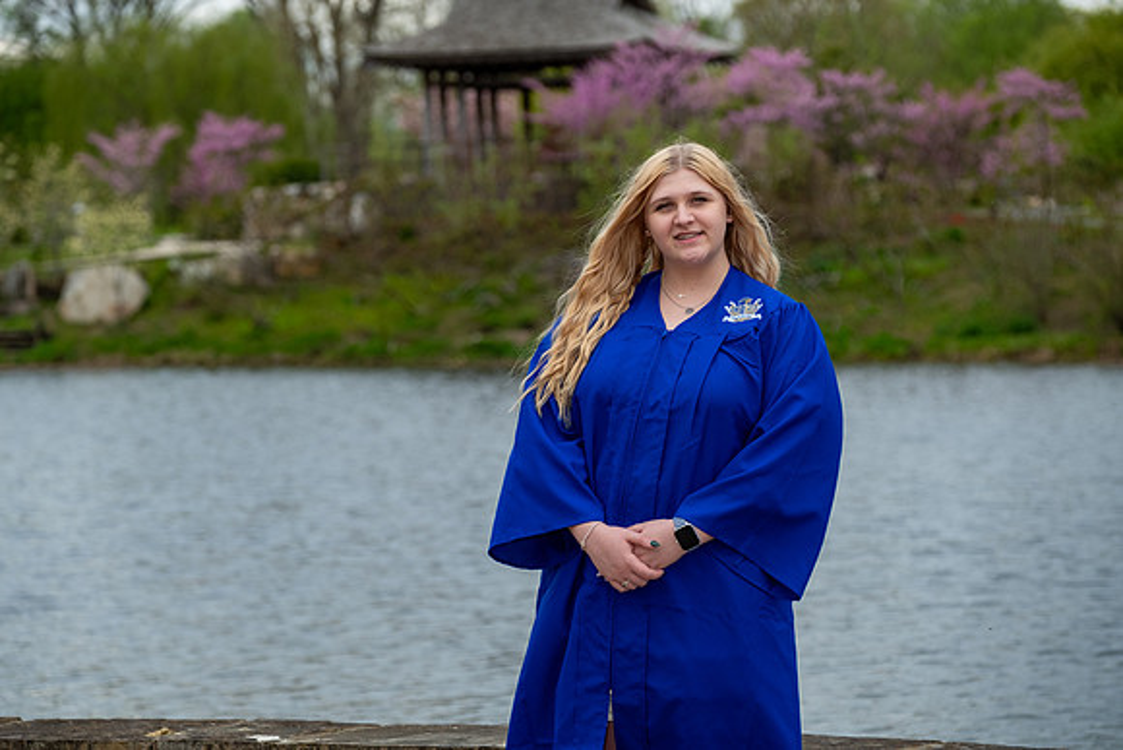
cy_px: 375
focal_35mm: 147
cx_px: 562
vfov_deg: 9.3
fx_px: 4586
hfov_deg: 14.0
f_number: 4
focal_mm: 98.2
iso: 250
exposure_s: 1/400
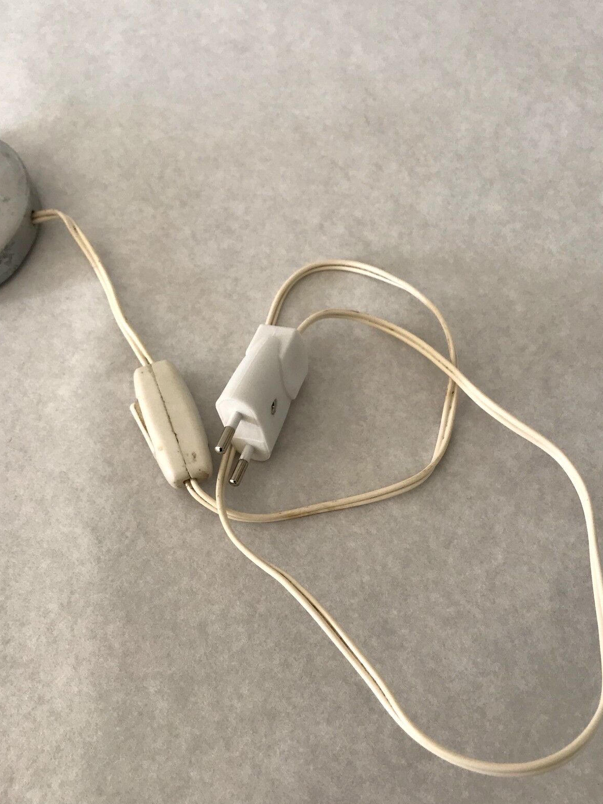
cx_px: 302
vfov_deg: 51.3
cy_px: 426
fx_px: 836
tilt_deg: -60.7
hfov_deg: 39.7
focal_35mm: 36
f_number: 1.8
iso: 25
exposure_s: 1/100
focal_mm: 3.99
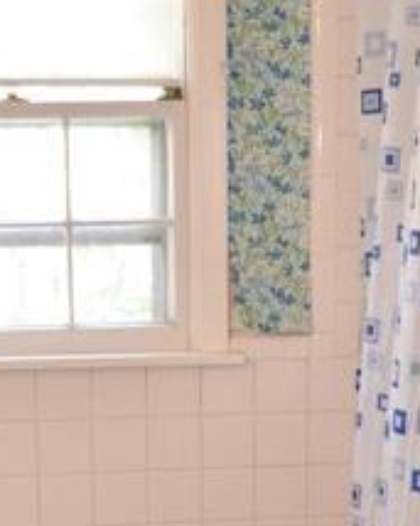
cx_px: 165
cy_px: 484
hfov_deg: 16.9
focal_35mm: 91
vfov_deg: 20.6
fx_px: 1415
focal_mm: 18
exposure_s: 1/60
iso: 1250
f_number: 3.5
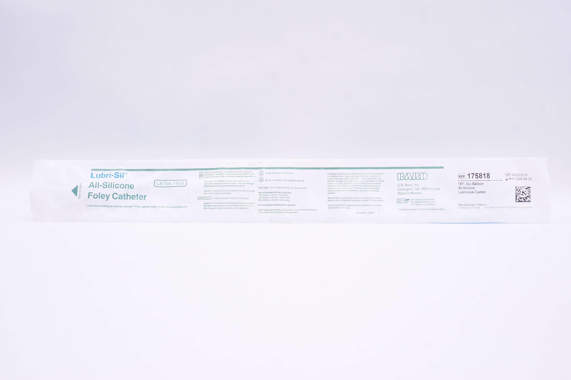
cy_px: 190
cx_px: 286
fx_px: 523
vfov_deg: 39.9
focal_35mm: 33
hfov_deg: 57.3
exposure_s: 1/25
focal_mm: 22
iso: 400
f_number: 9
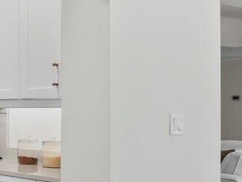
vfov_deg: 21.3
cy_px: 106
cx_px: -187
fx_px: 482
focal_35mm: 69
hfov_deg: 20.5
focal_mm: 7
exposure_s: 1/20
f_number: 9
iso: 1250
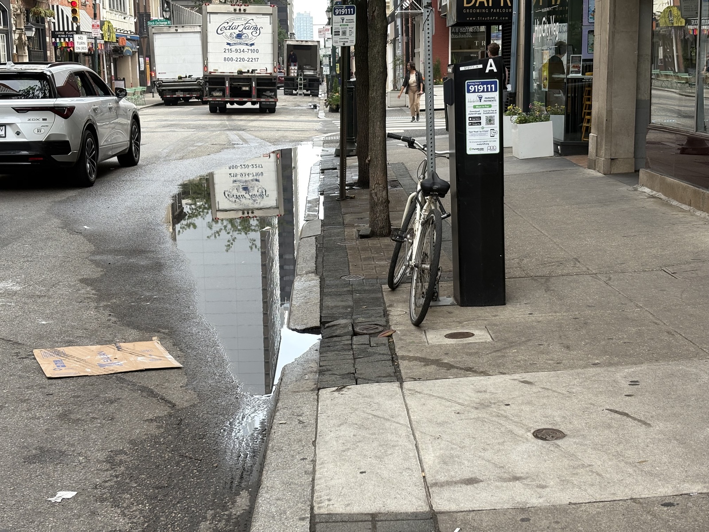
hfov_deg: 36.8
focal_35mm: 52
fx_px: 1065
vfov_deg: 28.0
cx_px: 354
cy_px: 266
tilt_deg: -8.8
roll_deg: +0.9
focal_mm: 5.96
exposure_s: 1/277
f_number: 1.6
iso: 32
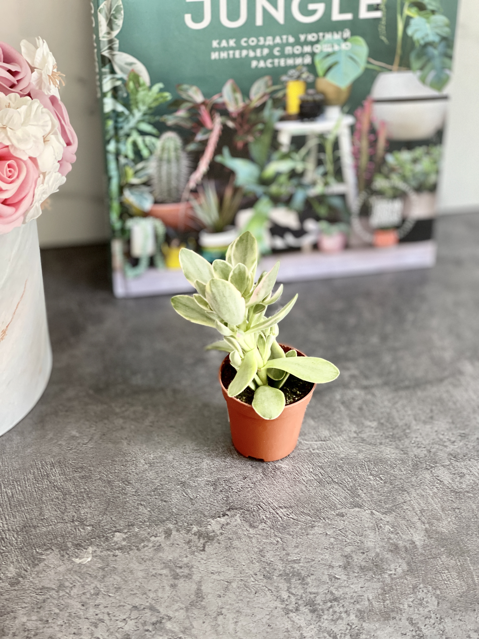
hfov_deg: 22.9
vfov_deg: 30.3
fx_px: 1181
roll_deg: -1.9
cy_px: 320
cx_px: 240
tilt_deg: -40.1
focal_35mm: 64
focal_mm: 7.5
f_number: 2.2
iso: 250
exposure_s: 1/80
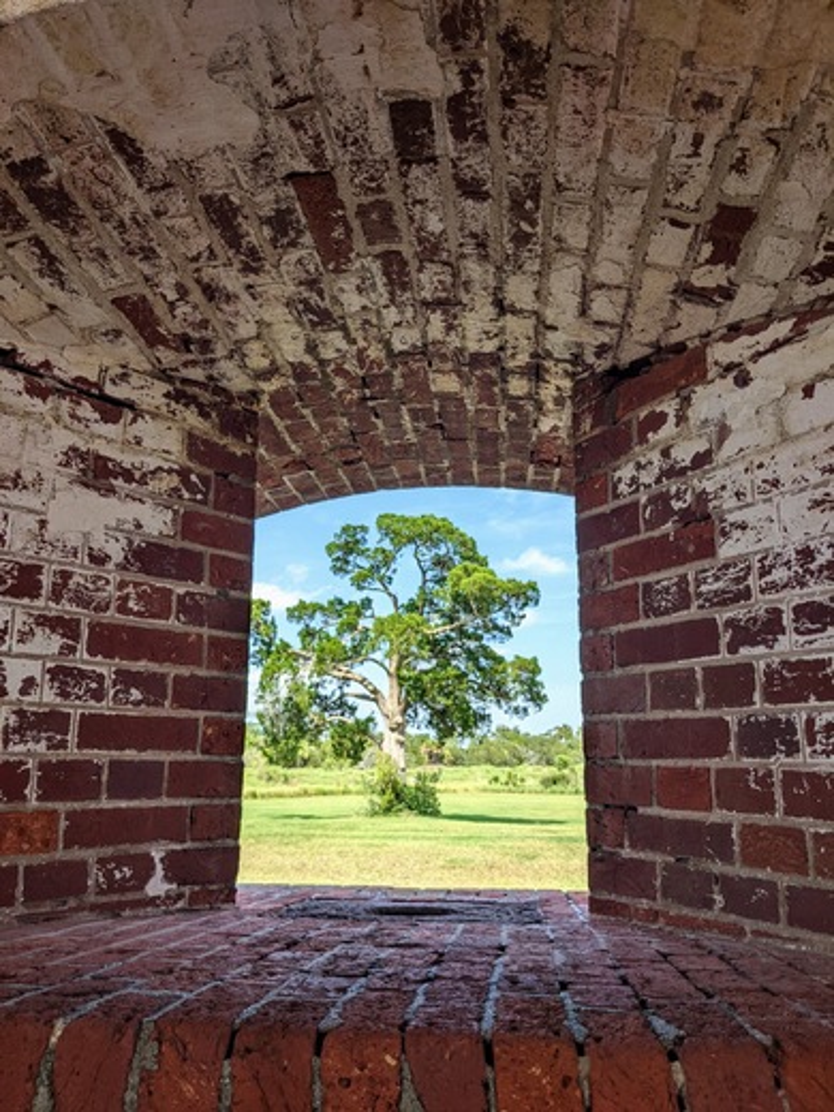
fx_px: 867
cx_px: 417
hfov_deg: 51.4
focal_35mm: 27
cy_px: 556
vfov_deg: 65.3
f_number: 1.73
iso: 45
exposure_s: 1/1462
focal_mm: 4.38
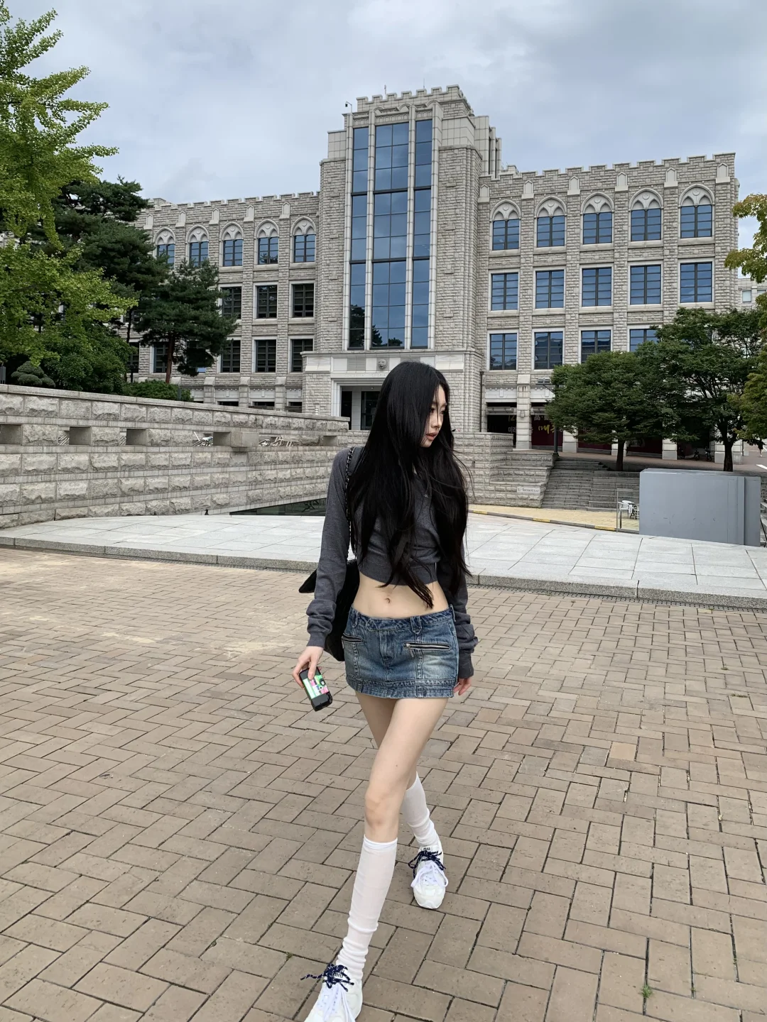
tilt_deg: +1.0
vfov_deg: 67.3
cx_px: 384
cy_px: 511
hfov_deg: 53.1
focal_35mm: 26
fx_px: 768
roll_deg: -1.3
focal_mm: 4.25
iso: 25
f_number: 1.8
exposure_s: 1/2309
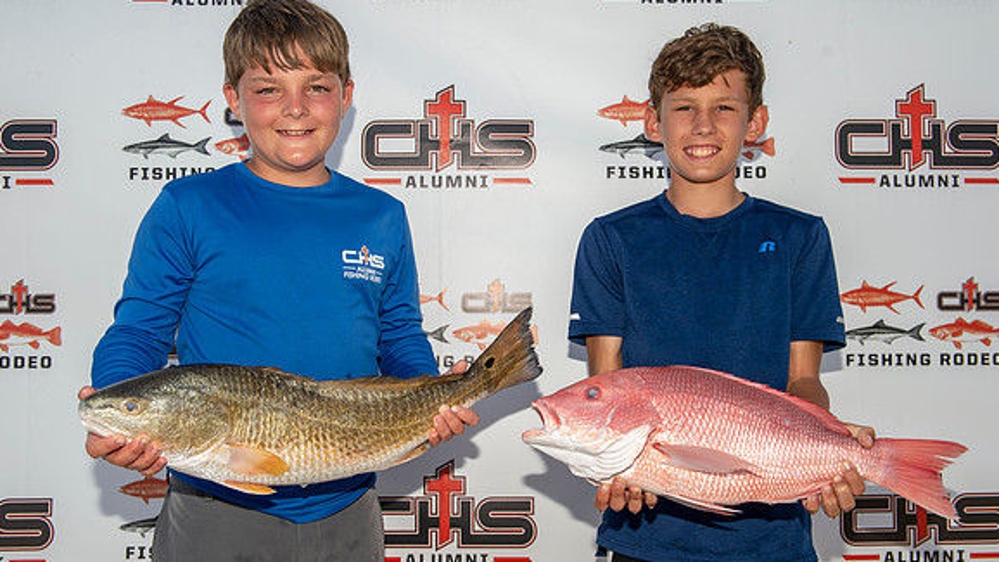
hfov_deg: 51.6
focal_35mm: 39
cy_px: 287
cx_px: 494
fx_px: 1033
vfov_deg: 30.4
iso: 50
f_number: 7.1
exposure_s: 1/125
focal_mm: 34
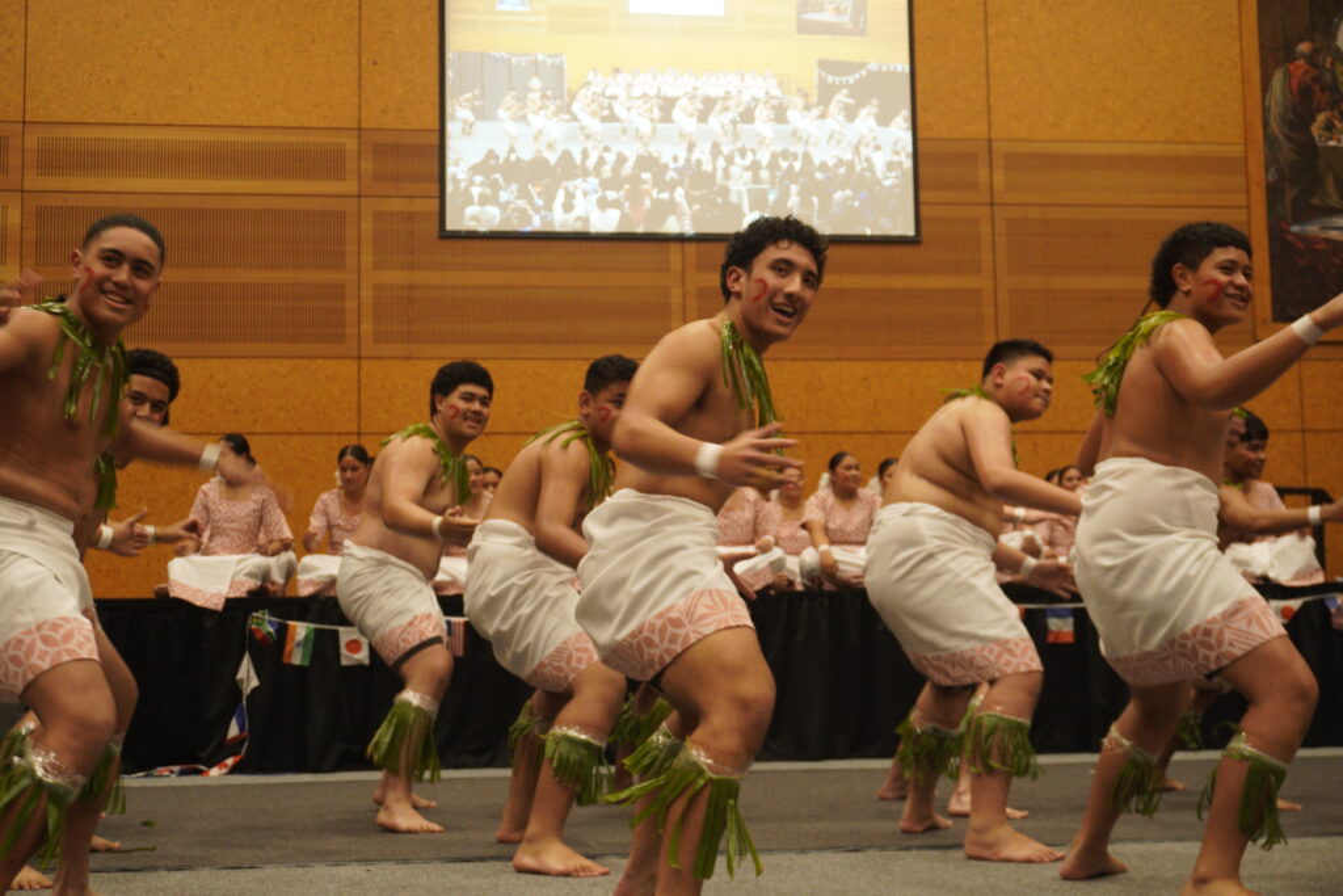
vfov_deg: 27.3
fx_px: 1847
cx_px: 672
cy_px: 448
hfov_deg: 40.0
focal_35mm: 50
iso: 1600
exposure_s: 1/50
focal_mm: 33
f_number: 5.6
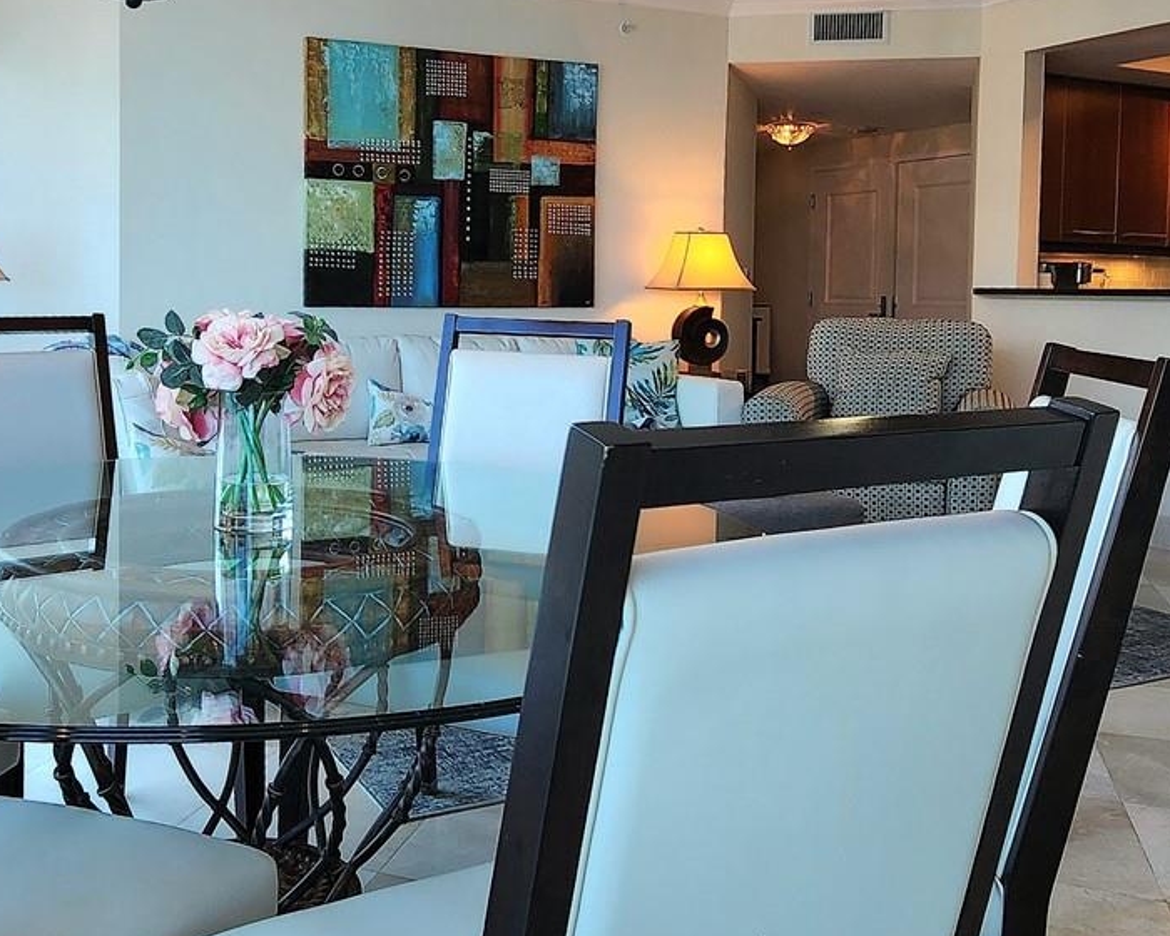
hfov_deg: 59.6
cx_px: 430
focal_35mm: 29
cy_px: 352
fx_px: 1004
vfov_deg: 49.5
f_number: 2.2
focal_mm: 2.2
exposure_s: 1/120
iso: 64
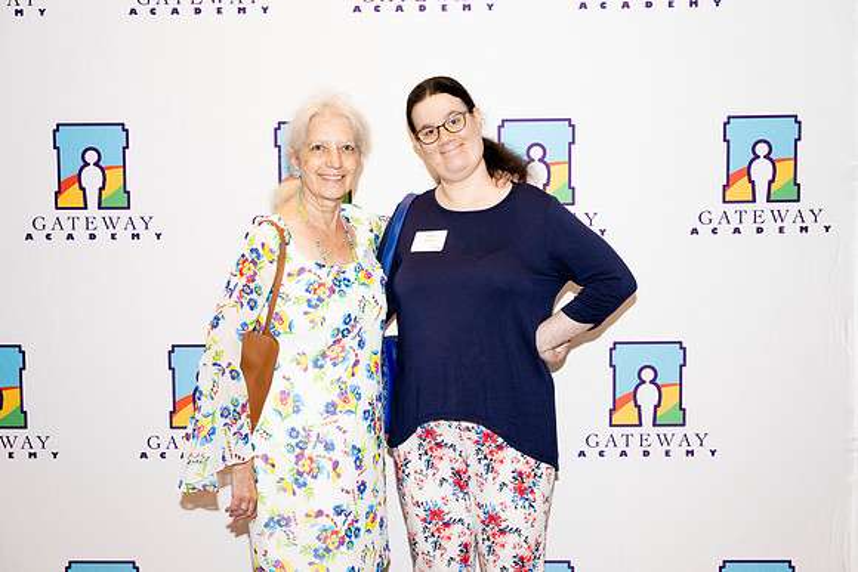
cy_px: 286
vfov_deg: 24.6
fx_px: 1311
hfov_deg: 36.2
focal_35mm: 55
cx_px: 429
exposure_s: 1/160
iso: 800
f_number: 5.6
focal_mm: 55
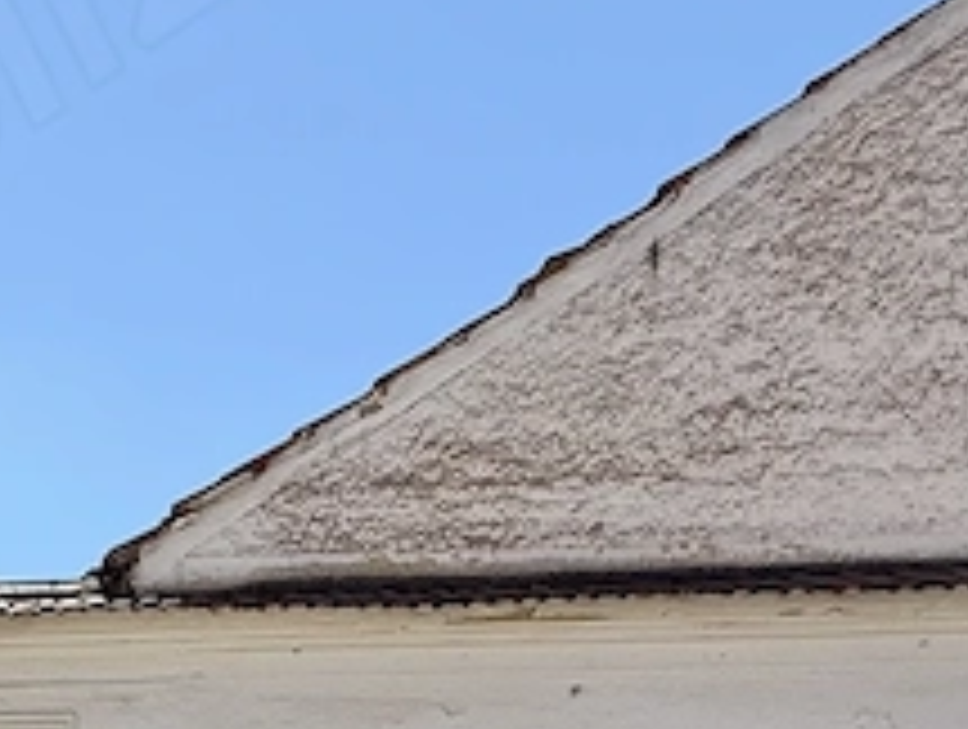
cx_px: -432
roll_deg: -1.3
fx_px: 1821
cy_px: 1233
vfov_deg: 18.6
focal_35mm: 65
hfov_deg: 24.2
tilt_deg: -0.2
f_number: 2.2
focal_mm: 2.22
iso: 50
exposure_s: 1/1464
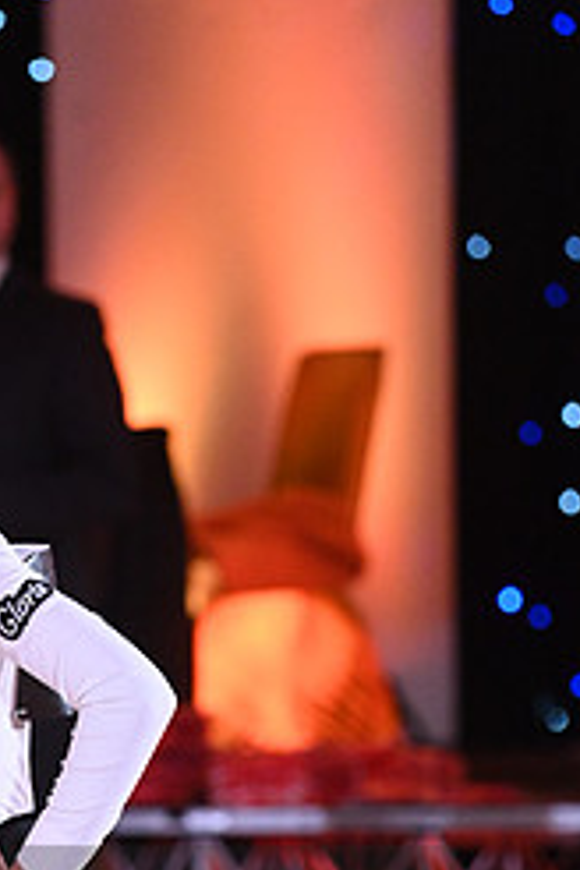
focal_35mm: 471
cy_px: 965
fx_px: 11382
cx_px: -30
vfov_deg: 4.4
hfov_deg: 2.9
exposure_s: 1/400
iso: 5000
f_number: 5.6
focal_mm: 200
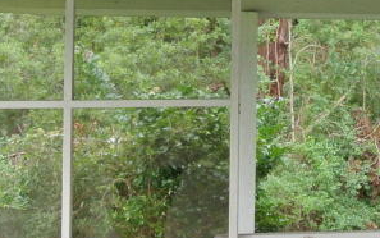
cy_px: 52
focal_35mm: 126
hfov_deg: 16.5
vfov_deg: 10.4
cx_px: 276
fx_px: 1306
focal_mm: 12.2
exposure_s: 1/100
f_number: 3.8
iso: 400
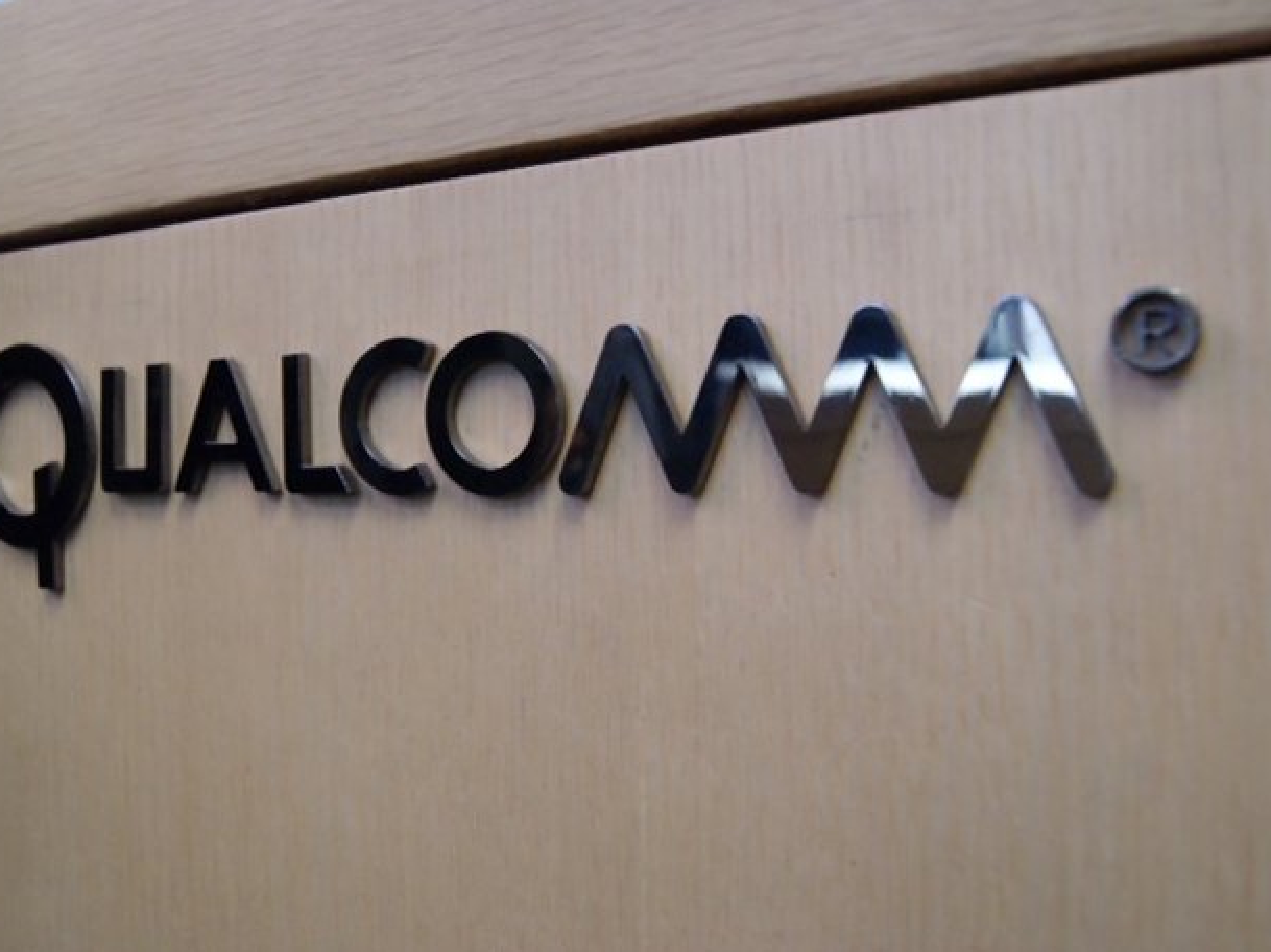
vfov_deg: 39.6
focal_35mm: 36
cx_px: 591
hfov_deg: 51.3
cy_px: 475
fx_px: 1321
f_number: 5.6
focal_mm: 22
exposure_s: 1/25
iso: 1600
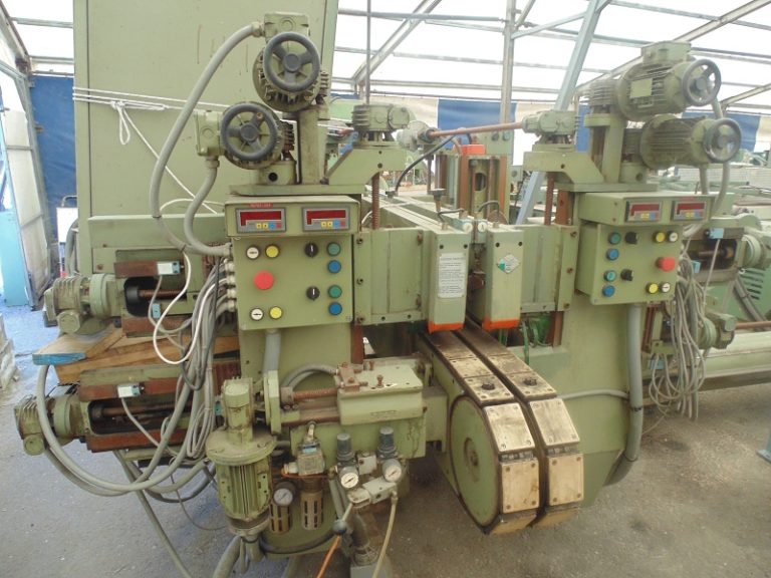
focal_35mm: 22
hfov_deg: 76.4
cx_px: 386
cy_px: 289
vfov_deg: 61.1
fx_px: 490
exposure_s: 1/30
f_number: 3.1
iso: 160
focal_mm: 4
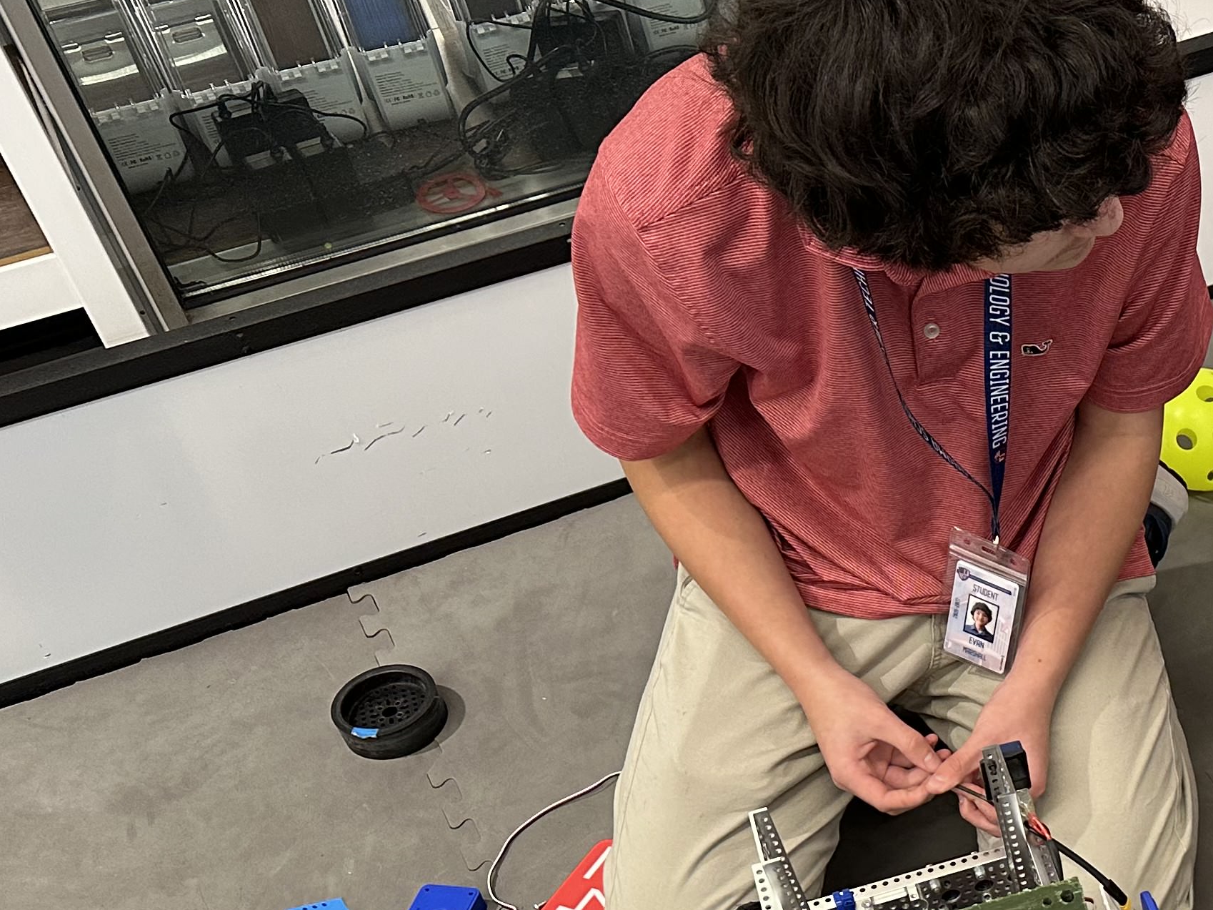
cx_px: 1348
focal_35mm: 57
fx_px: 1997
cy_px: 891
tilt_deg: -48.7
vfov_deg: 24.6
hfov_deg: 30.2
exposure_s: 1/60
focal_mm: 6.86
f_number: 1.78
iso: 200
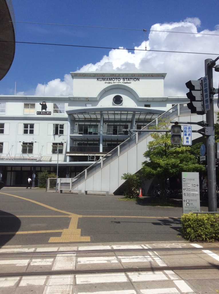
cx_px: 110
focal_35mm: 32
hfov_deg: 44.1
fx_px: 271
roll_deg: -2.6
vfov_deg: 56.9
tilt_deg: +5.4
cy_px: 147
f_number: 2.4
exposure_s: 1/2725
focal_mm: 3.3
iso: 32
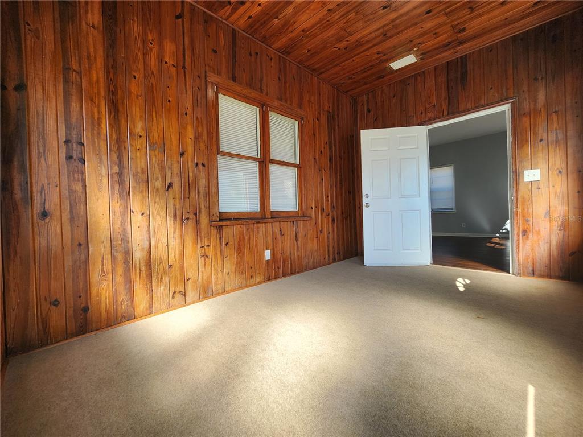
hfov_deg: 106.2
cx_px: 292
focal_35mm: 13
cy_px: 218
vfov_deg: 89.9
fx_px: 219
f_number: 2.2
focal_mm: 2.2
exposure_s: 1/186
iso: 50
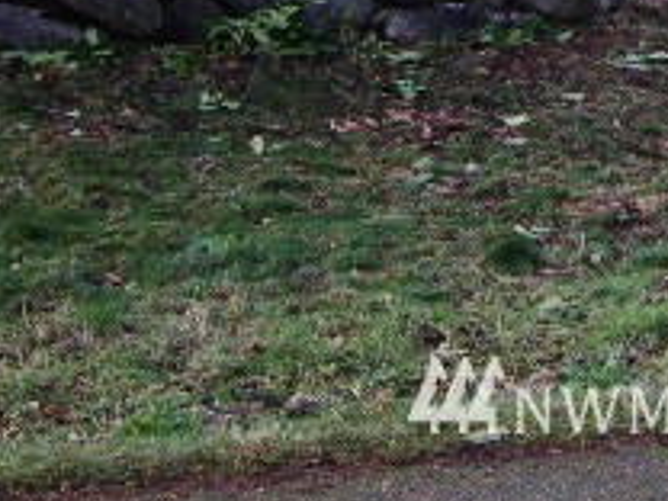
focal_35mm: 117
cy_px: -254
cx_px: 588
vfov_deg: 12.1
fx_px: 2258
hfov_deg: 16.6
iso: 64
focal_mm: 6.3
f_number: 3.5
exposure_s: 1/60
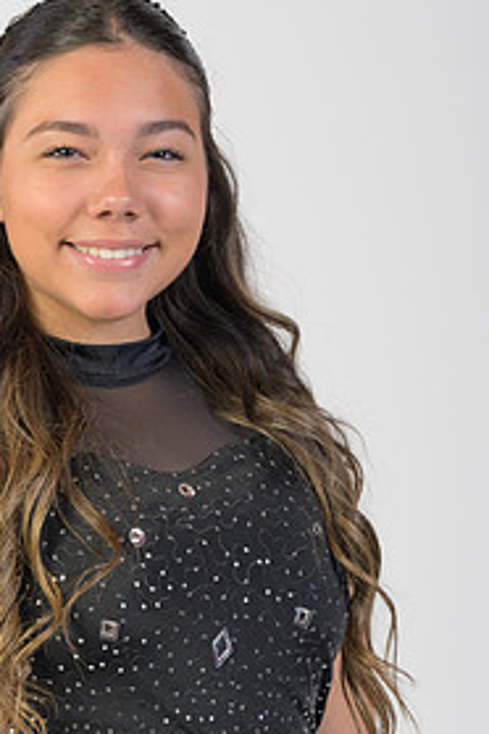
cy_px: 358
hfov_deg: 4.9
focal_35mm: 282
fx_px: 5745
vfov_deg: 7.3
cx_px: 116
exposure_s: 1/160
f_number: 6.3
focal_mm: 175
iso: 400
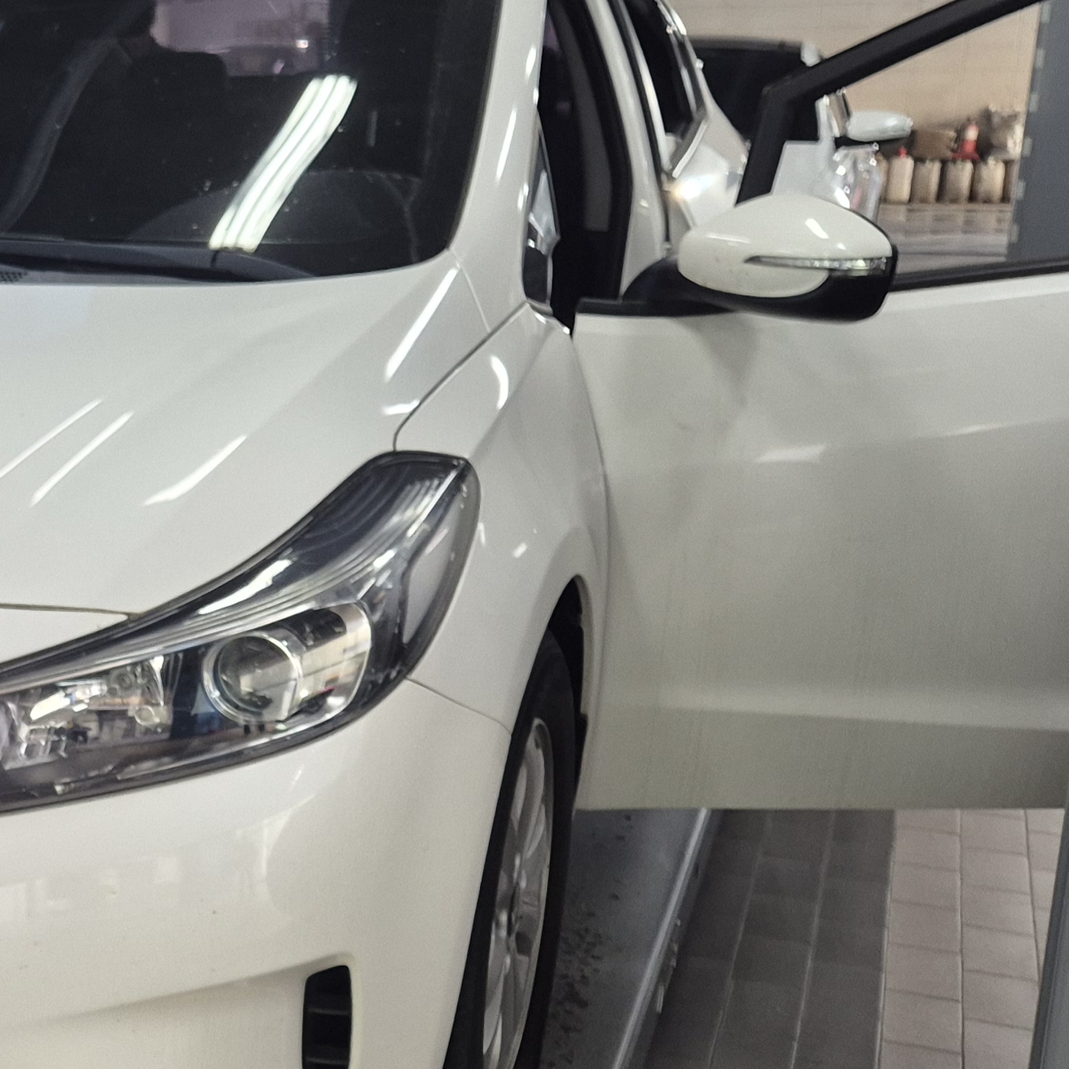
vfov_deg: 27.7
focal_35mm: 62
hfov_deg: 24.7
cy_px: 598
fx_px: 2166
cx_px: -252
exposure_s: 1/60
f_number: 1.8
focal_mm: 5.4
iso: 200
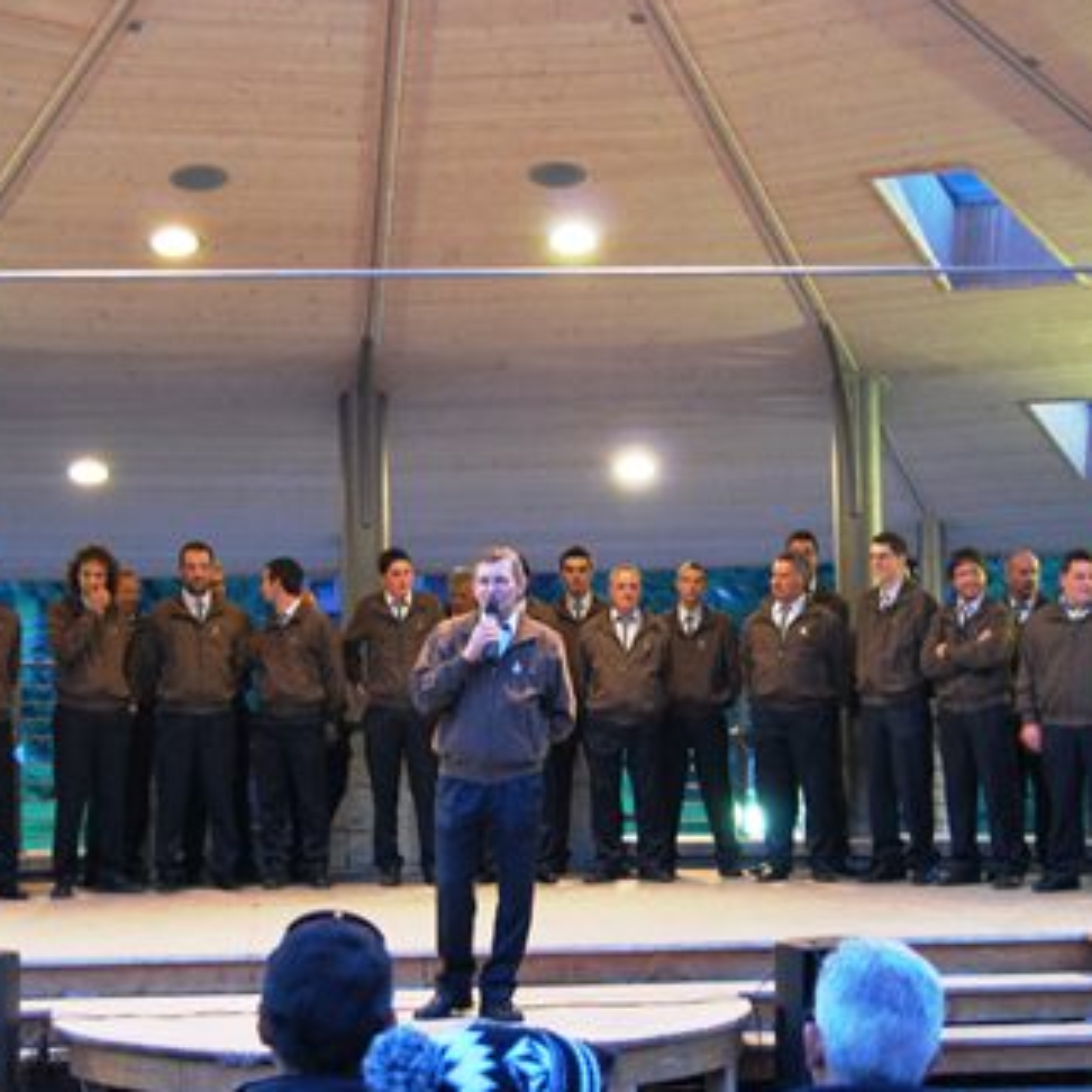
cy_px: 644
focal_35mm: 71
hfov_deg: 24.3
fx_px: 2534
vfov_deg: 24.3
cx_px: 479
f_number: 4.2
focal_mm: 30
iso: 400
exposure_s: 1/5
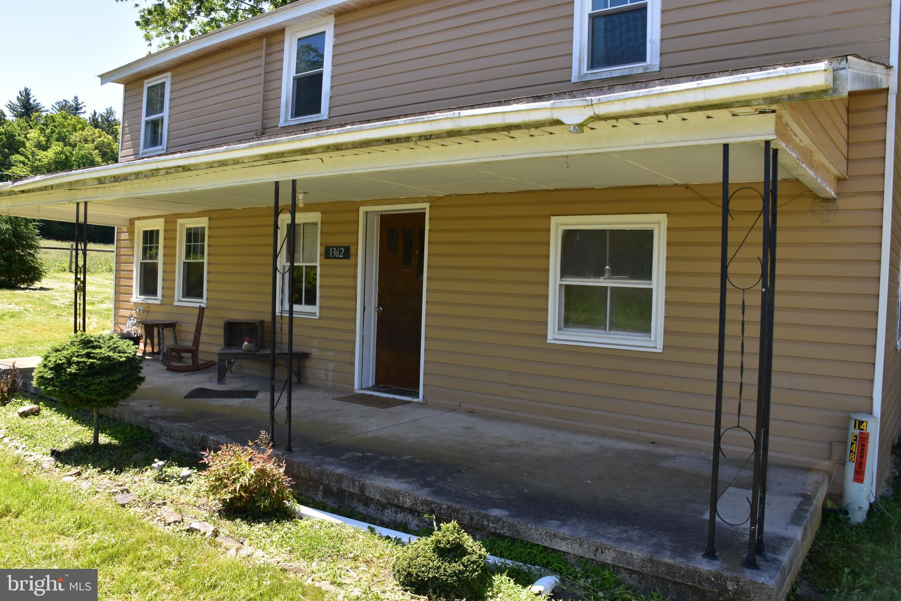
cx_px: 450
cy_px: 300
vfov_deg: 47.9
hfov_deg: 67.4
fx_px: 676
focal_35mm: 27
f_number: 10
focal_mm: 18
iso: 400
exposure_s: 1/200
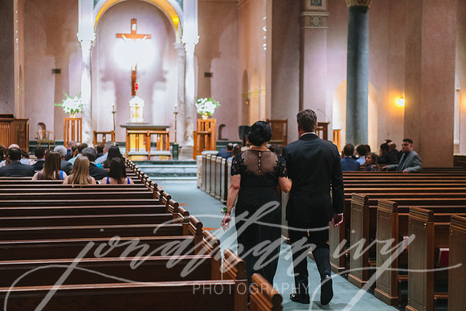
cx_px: 233
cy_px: 156
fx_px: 906
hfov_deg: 28.8
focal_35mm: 70
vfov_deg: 19.5
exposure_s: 1/100
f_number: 2.8
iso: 4000
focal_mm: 70
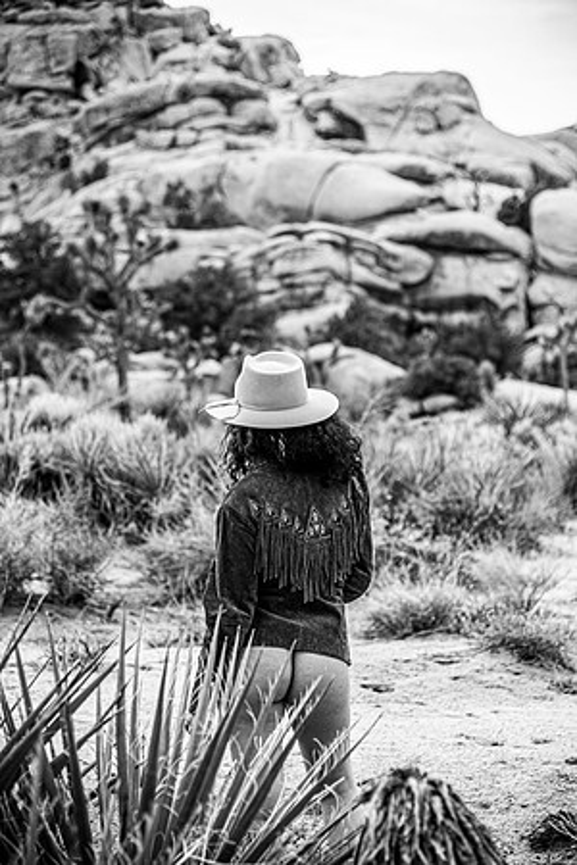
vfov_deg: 24.8
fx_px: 1971
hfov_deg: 16.7
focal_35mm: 82
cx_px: 288
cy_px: 432
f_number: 4
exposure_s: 1/1600
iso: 100
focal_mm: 82
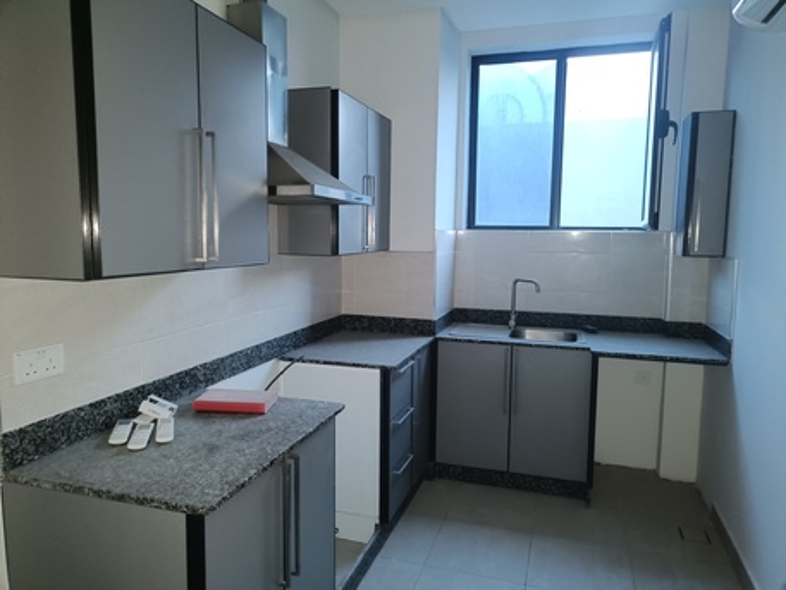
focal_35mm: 25
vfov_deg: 54.9
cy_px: 295
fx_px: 568
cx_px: 393
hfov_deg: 69.4
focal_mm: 4.7
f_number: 1.7
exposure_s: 1/25
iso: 2470
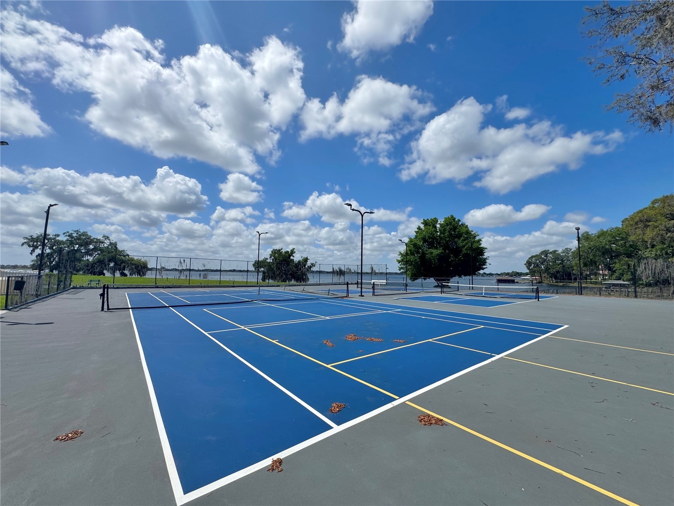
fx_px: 273
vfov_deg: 85.7
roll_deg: -1.2
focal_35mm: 14
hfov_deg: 102.1
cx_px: 337
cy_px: 253
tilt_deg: +4.8
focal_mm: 2.22
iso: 50
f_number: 2.2
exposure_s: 1/3906
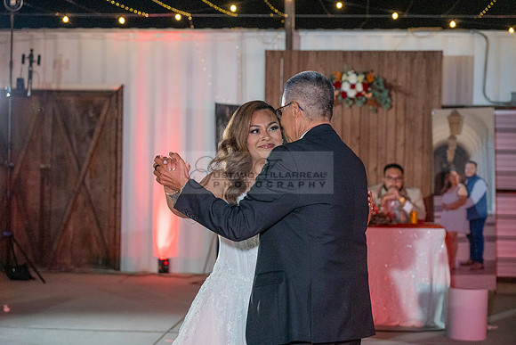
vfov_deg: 18.7
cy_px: 172
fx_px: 1047
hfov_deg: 27.7
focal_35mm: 73
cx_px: 258
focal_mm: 73
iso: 3200
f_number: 4
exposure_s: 1/250
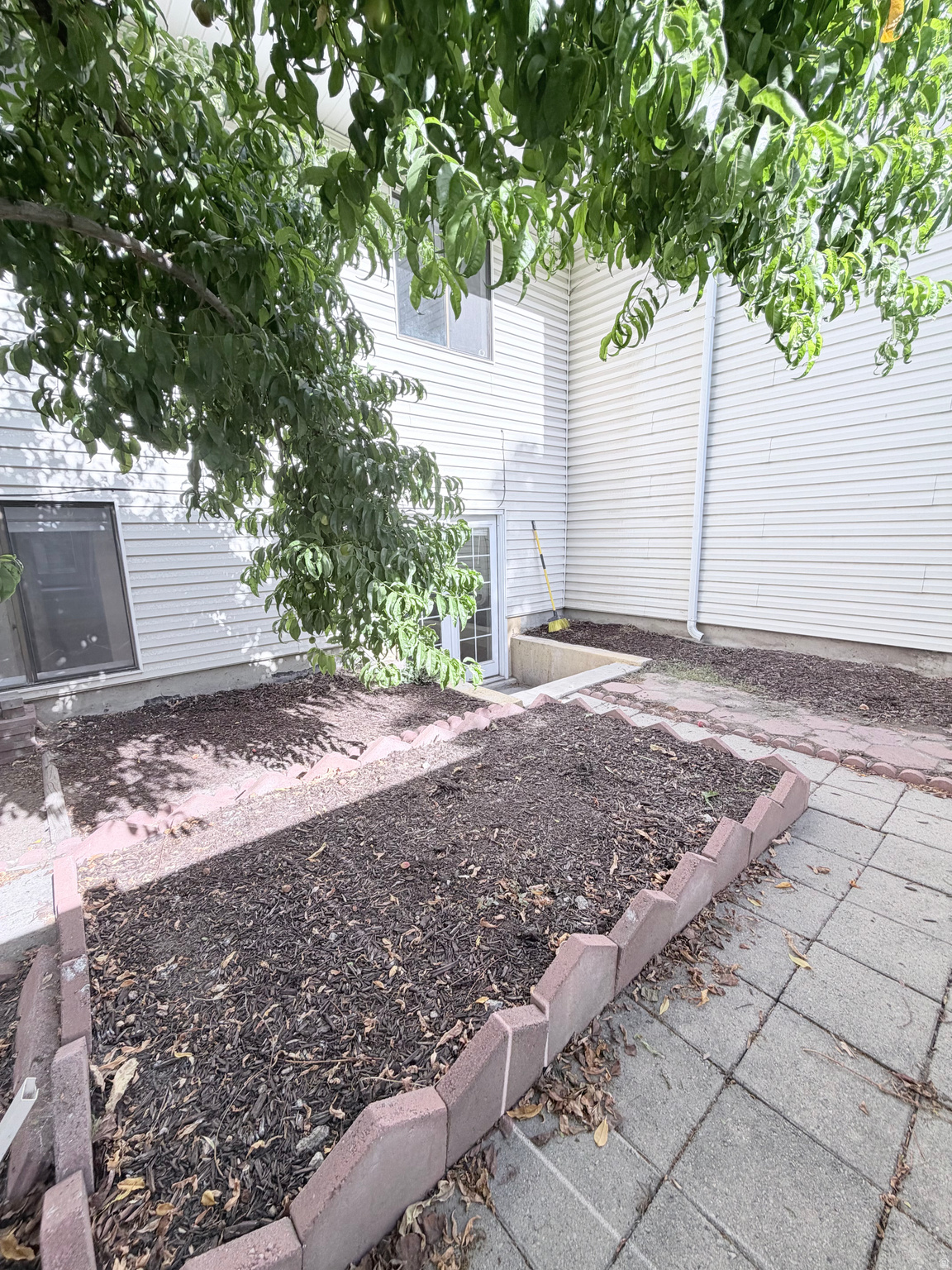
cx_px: 476
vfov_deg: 102.1
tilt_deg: -10.8
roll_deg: +2.0
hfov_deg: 85.7
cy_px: 635
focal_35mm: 14
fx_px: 513
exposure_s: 1/502
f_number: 2.2
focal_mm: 2.22
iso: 50
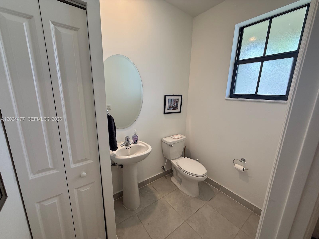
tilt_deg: -12.4
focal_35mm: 14
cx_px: 160
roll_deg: -1.4
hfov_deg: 102.1
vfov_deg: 85.7
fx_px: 129
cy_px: 120
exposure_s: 1/120
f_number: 2.2
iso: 160
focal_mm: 2.22
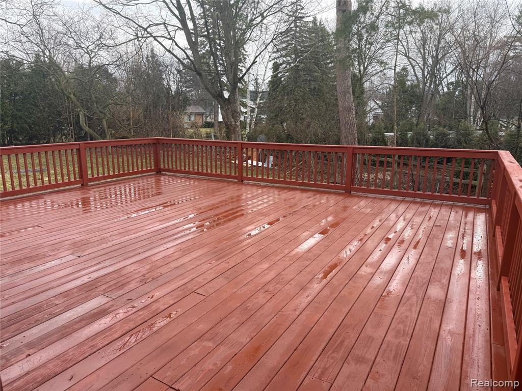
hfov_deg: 71.6
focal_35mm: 24
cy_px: 196
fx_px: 362
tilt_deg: -11.6
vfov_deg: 56.8
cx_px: 261
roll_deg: -0.5
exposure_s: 1/728
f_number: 1.78
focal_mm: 6.76
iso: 80
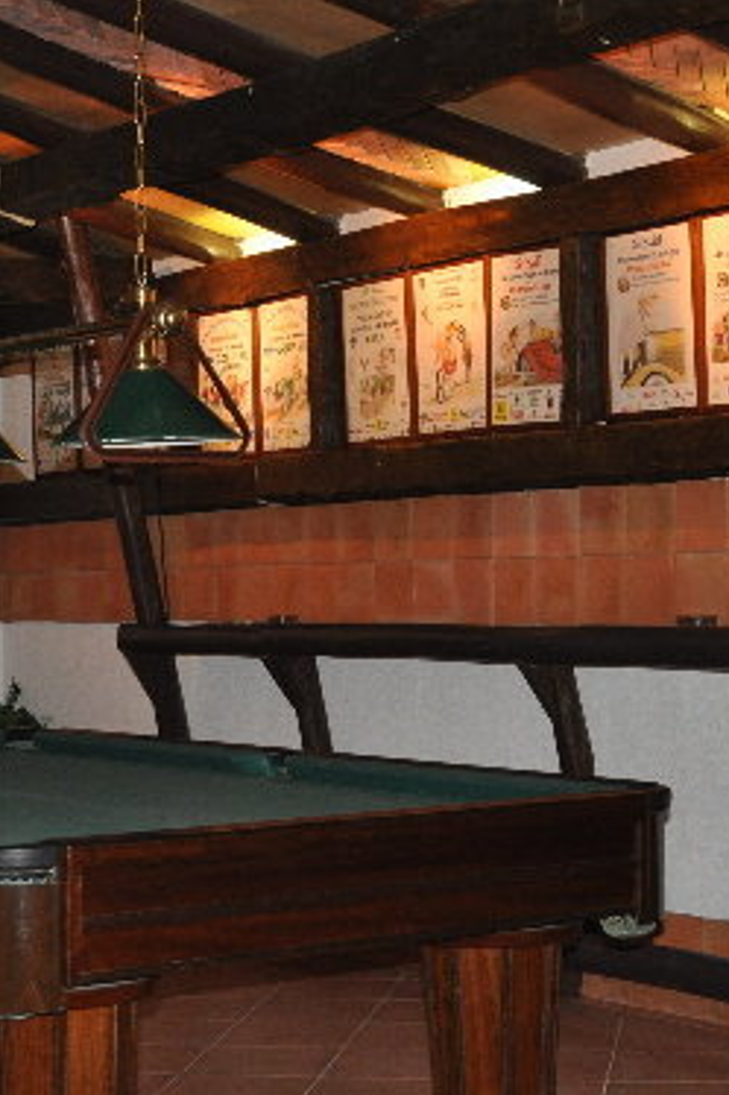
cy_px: 446
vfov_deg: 26.3
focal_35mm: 77
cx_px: 372
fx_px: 2341
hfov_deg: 17.7
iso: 800
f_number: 3.8
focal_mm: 24
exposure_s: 1/60
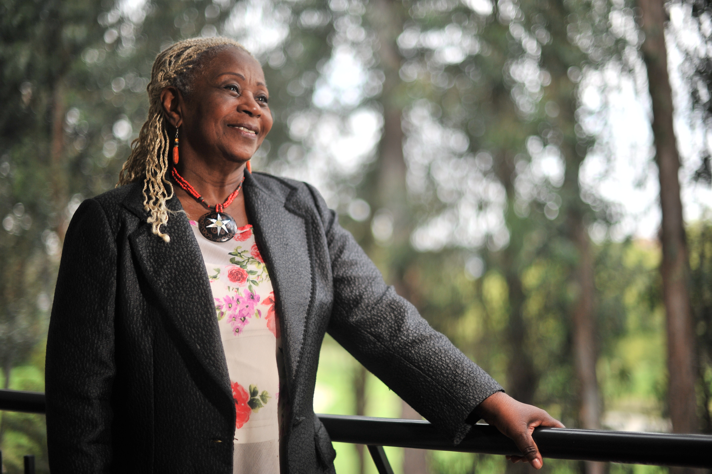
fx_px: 988
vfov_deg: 27.0
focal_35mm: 50
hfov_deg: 39.6
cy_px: 237
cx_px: 356
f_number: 1.4
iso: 500
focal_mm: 50
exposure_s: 1/3200
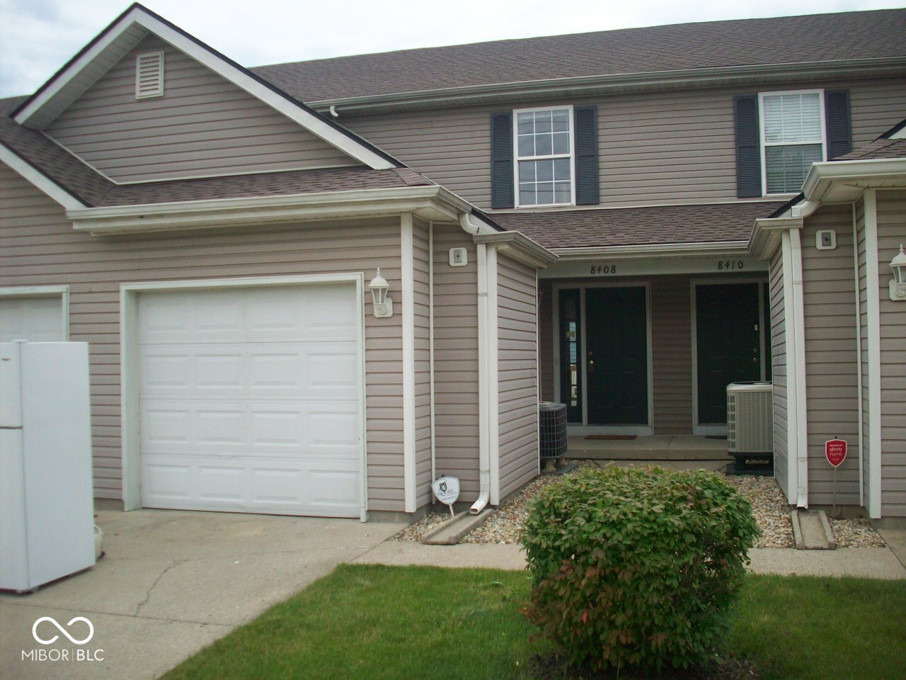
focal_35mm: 37
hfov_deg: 50.1
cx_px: 453
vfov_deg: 38.7
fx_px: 968
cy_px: 340
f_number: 5.6
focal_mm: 6.2
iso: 80
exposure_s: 1/234
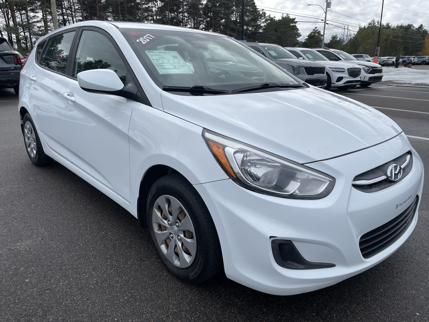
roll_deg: +0.4
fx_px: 322
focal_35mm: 26
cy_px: 161
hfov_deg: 67.3
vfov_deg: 53.1
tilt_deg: -16.2
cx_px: 214
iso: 32
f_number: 1.6
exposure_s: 1/3125
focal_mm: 4.2
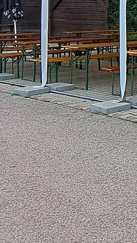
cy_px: 25
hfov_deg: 16.1
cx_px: 222
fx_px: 433
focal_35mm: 67
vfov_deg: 30.1
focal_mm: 1.74
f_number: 2.2
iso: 50
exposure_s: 1/1490
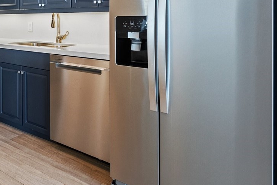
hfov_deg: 52.2
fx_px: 254
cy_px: 32
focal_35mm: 33
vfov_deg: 38.2
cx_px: 42
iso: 1250
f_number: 8
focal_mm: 14
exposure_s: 1/13
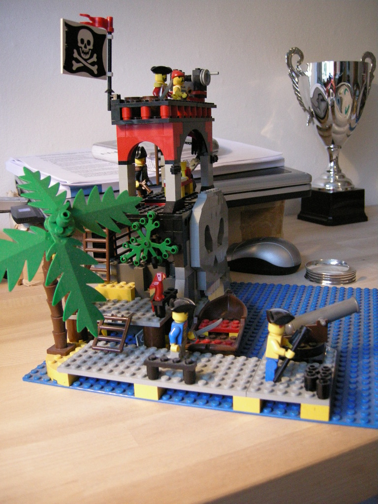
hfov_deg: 39.7
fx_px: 524
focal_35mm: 36
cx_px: 189
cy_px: 252
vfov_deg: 51.4
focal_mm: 7.5
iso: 400
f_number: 2.7
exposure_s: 1/25.4
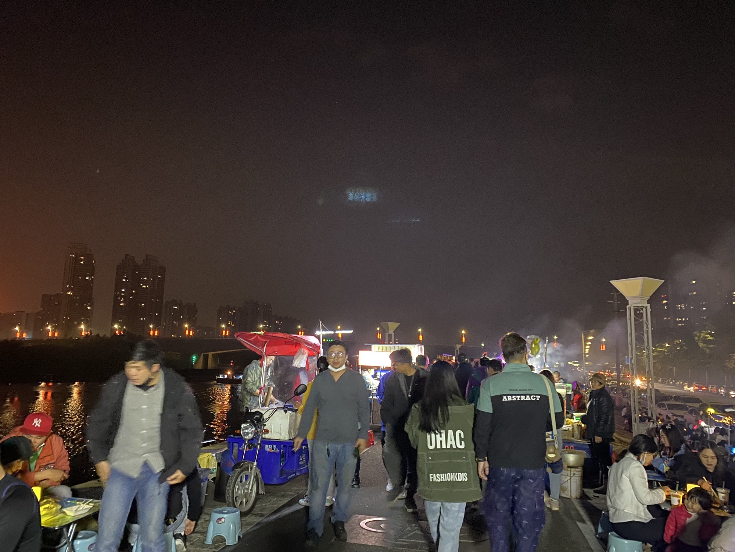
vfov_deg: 53.1
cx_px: 368
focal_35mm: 26
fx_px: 552
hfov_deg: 67.3
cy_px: 276
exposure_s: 1/15
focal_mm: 4.25
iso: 1250
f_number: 1.8
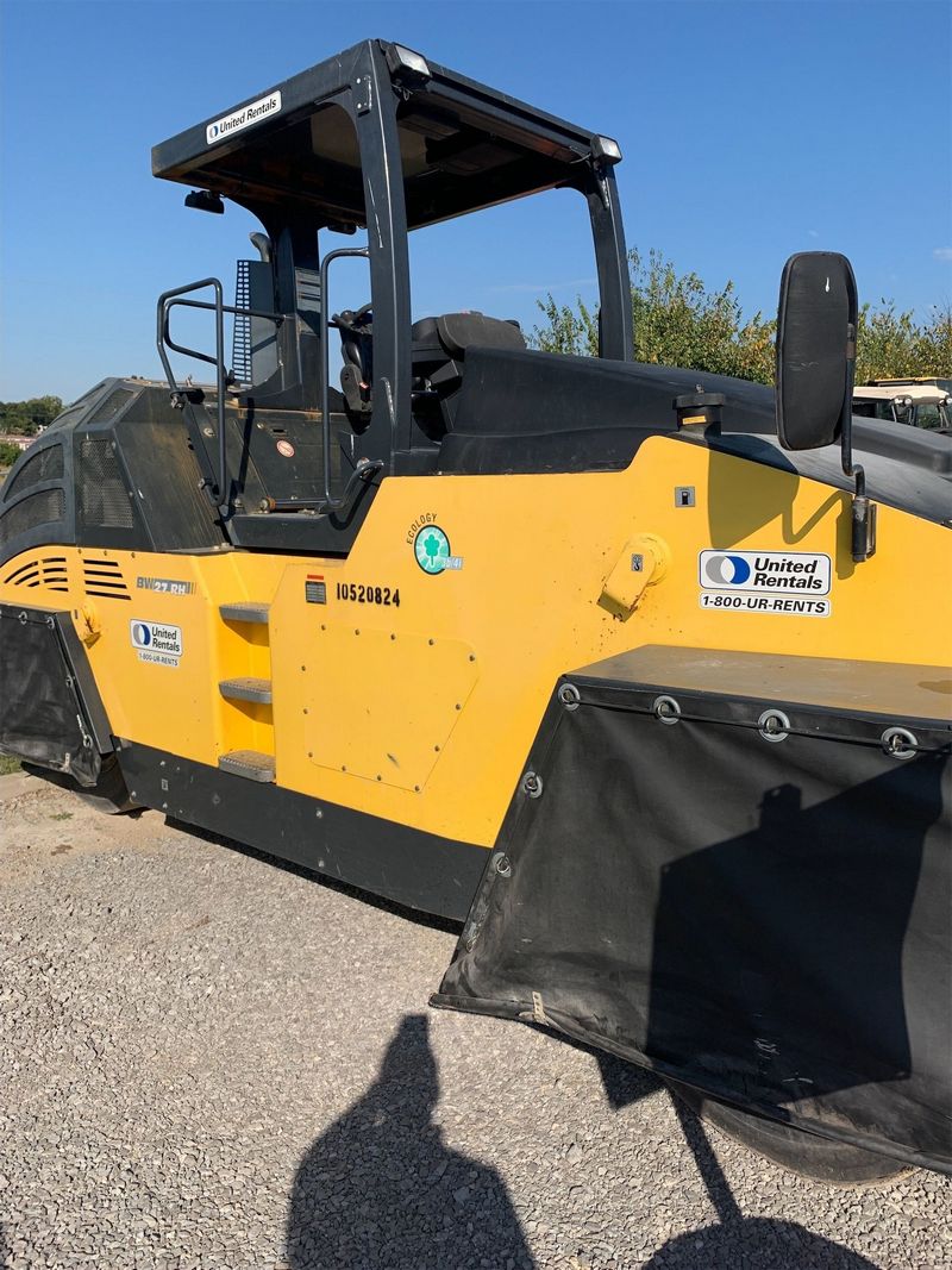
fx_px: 954
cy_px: 635
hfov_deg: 53.1
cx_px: 476
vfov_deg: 67.3
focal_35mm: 26
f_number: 1.8
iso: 25
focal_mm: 4.25
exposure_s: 1/3401
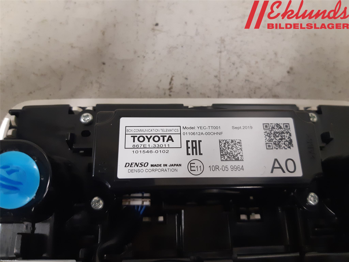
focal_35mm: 26
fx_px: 262
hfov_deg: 67.3
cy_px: 131
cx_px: 174
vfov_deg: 53.1
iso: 250
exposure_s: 1/50
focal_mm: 3.93
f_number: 1.7
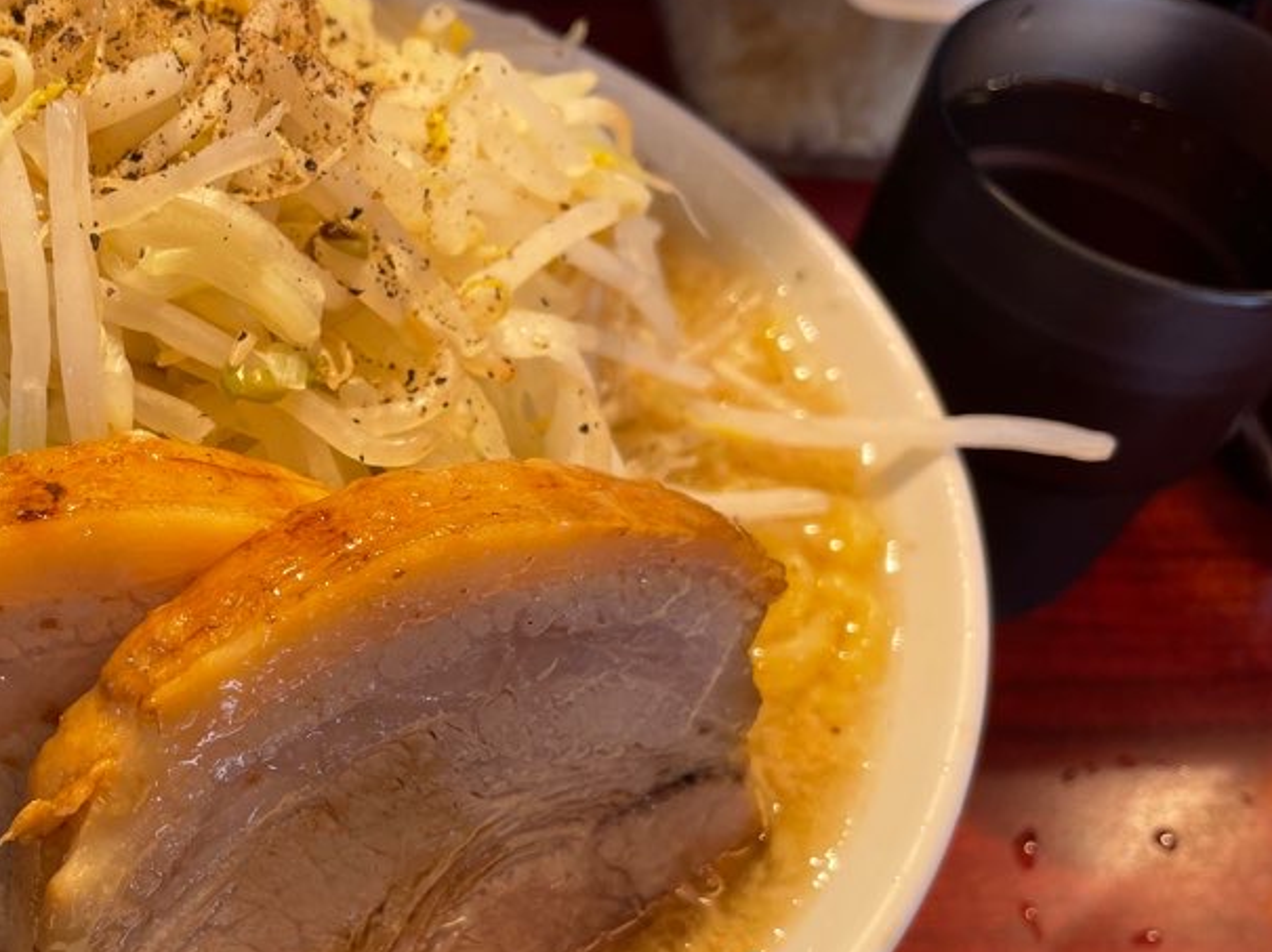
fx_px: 1579
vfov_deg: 33.4
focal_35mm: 43
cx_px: 290
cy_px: 605
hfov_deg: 42.3
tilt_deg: -53.9
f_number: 1.6
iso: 32
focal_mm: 4.2
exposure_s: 1/115
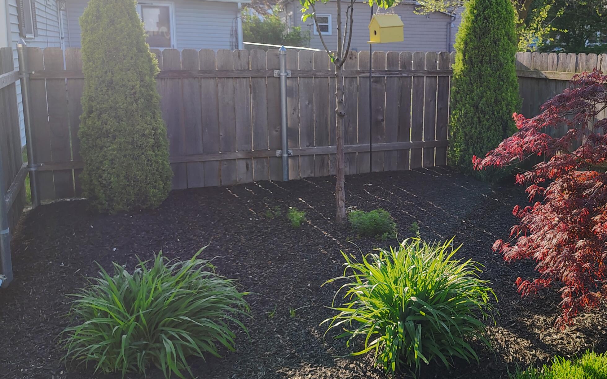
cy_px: 164
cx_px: 425
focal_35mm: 39
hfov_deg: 49.1
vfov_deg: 32.7
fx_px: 645
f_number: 1.8
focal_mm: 5.56
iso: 100
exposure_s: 1/344
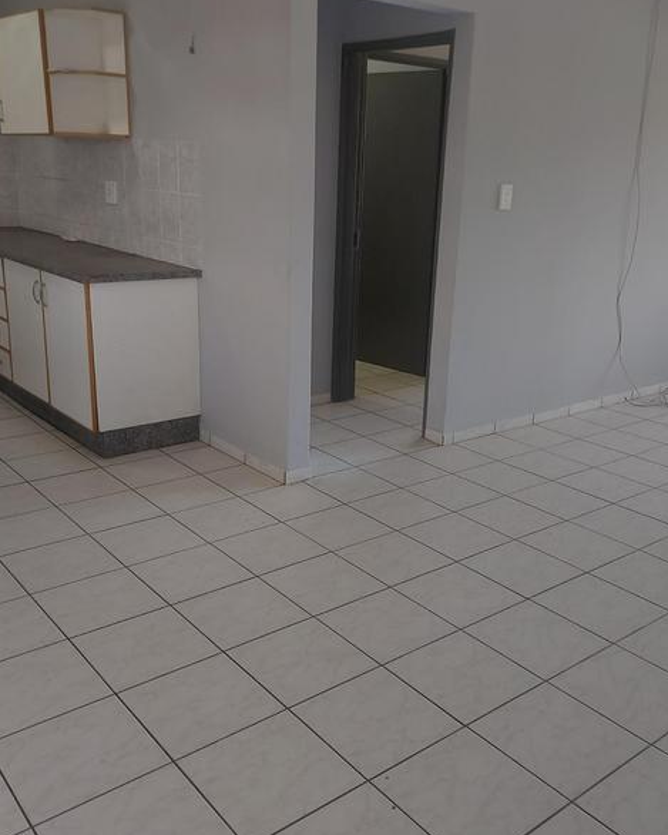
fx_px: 791
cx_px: 353
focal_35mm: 32
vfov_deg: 55.7
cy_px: 413
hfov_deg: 45.8
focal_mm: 5.23
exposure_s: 1/60
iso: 125
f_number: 1.8
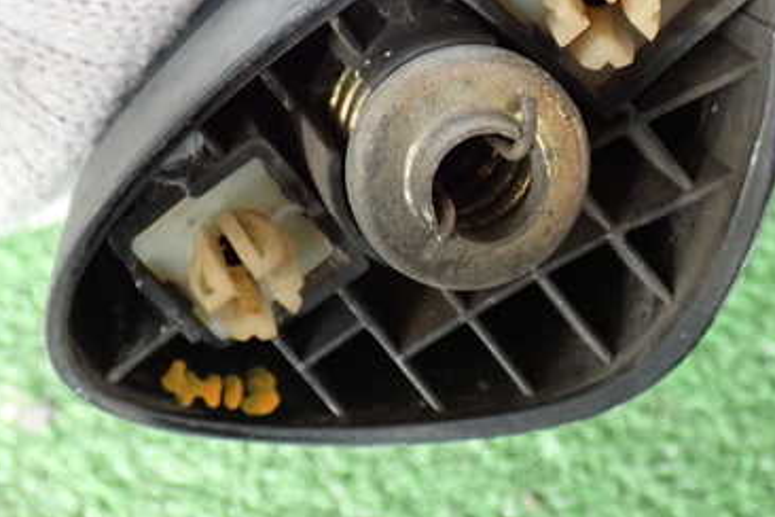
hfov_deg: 28.8
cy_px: 117
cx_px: 415
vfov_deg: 19.3
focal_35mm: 70
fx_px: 1507
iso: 800
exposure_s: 1/25
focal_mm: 7.31
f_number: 2.8
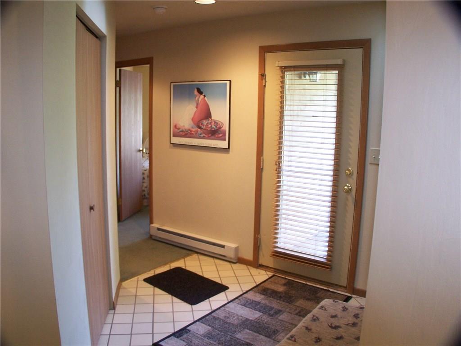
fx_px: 506
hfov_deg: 49.0
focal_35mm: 38
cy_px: 173
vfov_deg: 37.7
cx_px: 230
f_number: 2.8
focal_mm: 6.3
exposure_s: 1/10
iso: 140
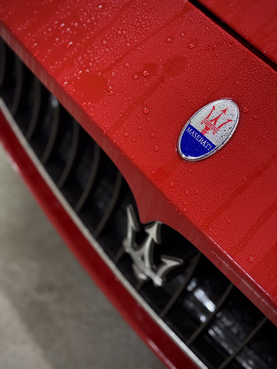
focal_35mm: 48
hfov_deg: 30.3
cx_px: 138
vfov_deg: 39.7
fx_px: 512
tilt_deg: -50.9
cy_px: 184
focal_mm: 6.76
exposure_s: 1/60
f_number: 1.78
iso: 250
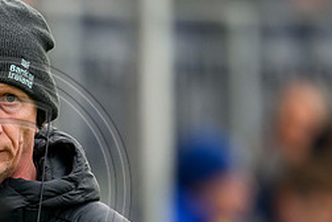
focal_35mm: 1290
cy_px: 190
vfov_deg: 1.1
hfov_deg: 1.6
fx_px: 11896
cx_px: -5
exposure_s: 1/1000
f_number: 4
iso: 3200
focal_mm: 560
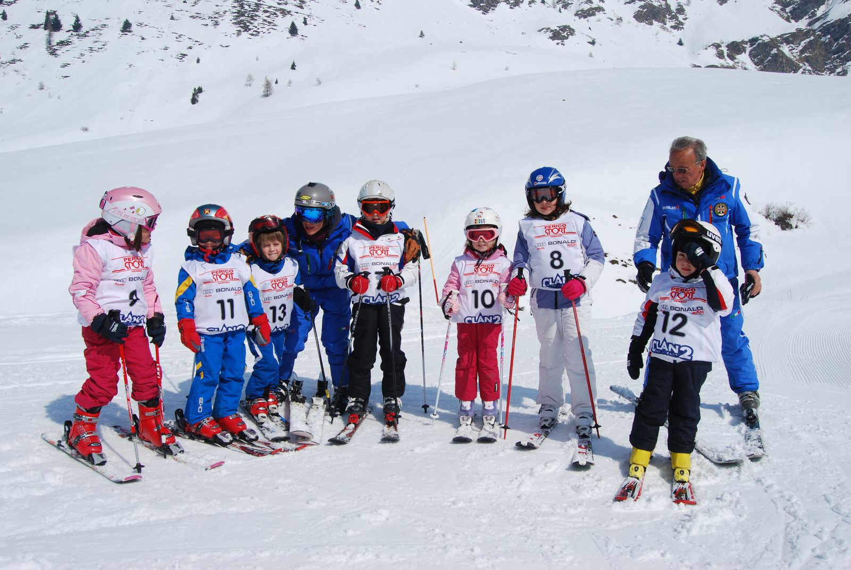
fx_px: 674
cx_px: 426
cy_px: 285
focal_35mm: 28
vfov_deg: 45.8
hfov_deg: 64.5
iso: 100
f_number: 10
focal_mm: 19
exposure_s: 1/400
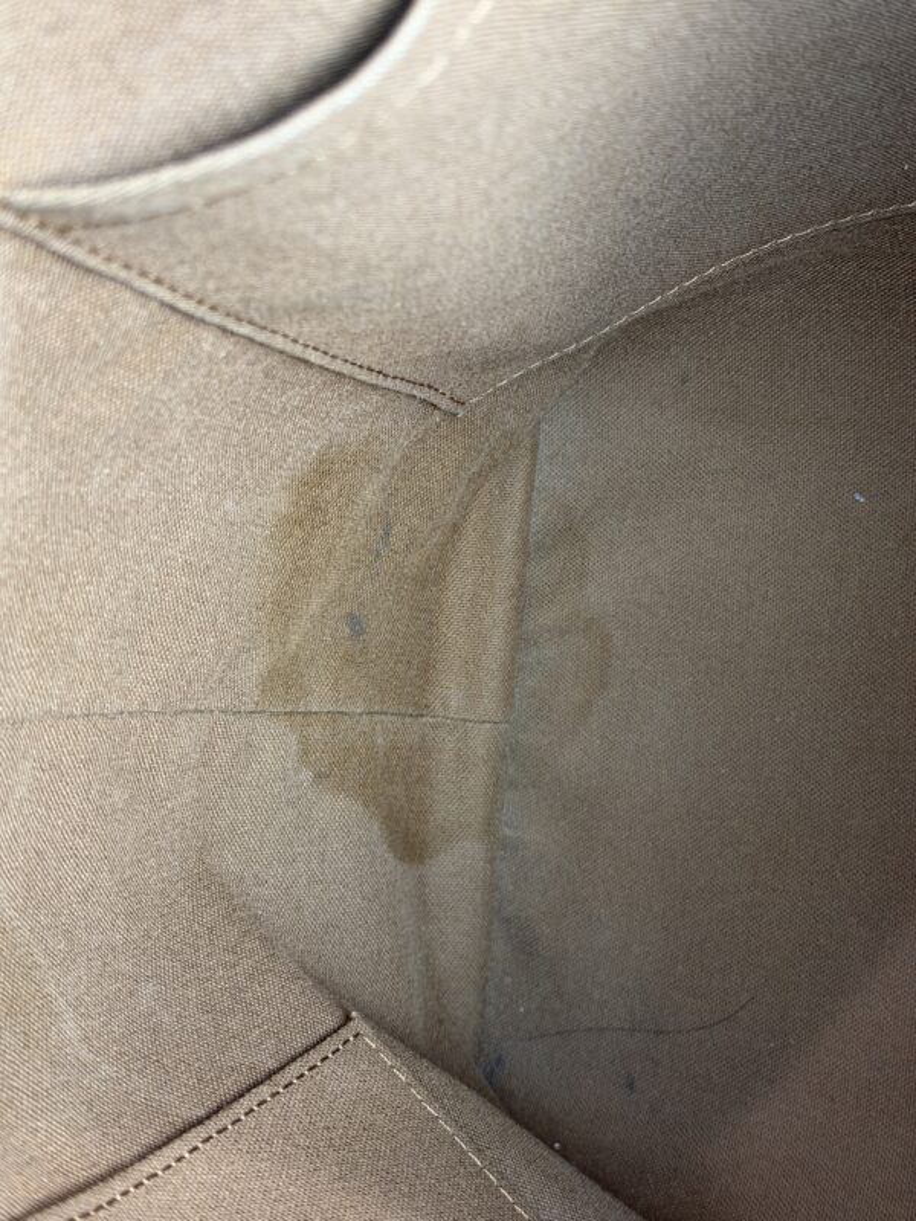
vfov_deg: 39.7
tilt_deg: -32.7
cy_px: 610
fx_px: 1694
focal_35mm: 48
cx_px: 458
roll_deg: +5.2
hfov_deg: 30.3
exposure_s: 1/60
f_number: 1.78
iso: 250
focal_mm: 6.76
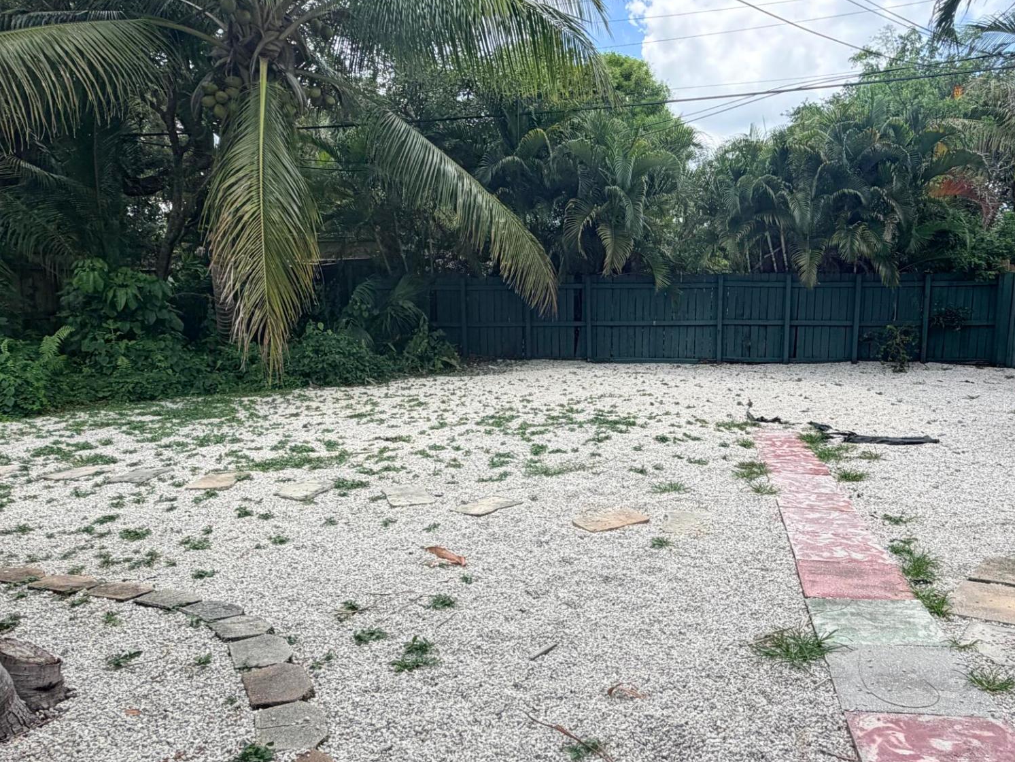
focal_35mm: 27
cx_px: 598
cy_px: 399
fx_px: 792
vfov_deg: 51.3
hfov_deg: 64.8
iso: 40
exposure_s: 1/596
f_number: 2.2
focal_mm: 2.22
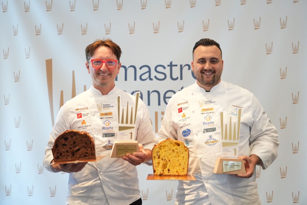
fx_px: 384
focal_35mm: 45
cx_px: 154
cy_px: 102
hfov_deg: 43.6
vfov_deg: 29.9
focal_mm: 45
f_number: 4
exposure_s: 1/250
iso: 6400
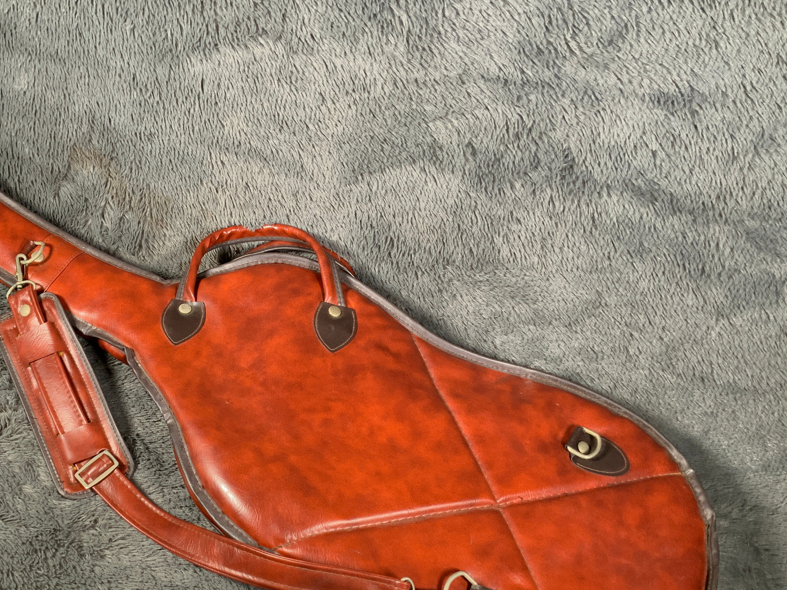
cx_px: 256
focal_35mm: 42
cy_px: 406
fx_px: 955
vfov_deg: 34.0
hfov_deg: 44.1
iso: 64
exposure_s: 1/78
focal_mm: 3
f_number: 1.8
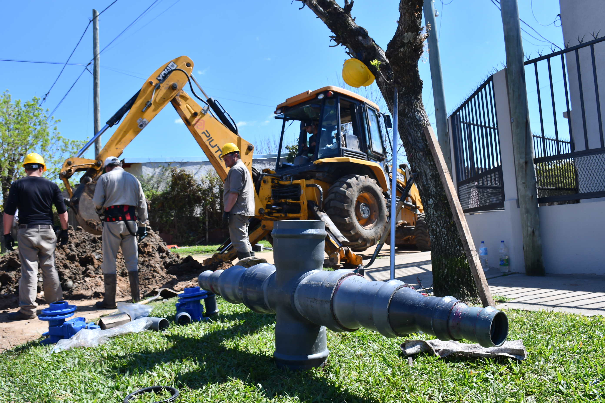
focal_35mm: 27
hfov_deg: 67.4
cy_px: 202
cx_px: 302
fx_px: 454
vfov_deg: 47.9
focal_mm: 18
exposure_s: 1/400
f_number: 7.1
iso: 100
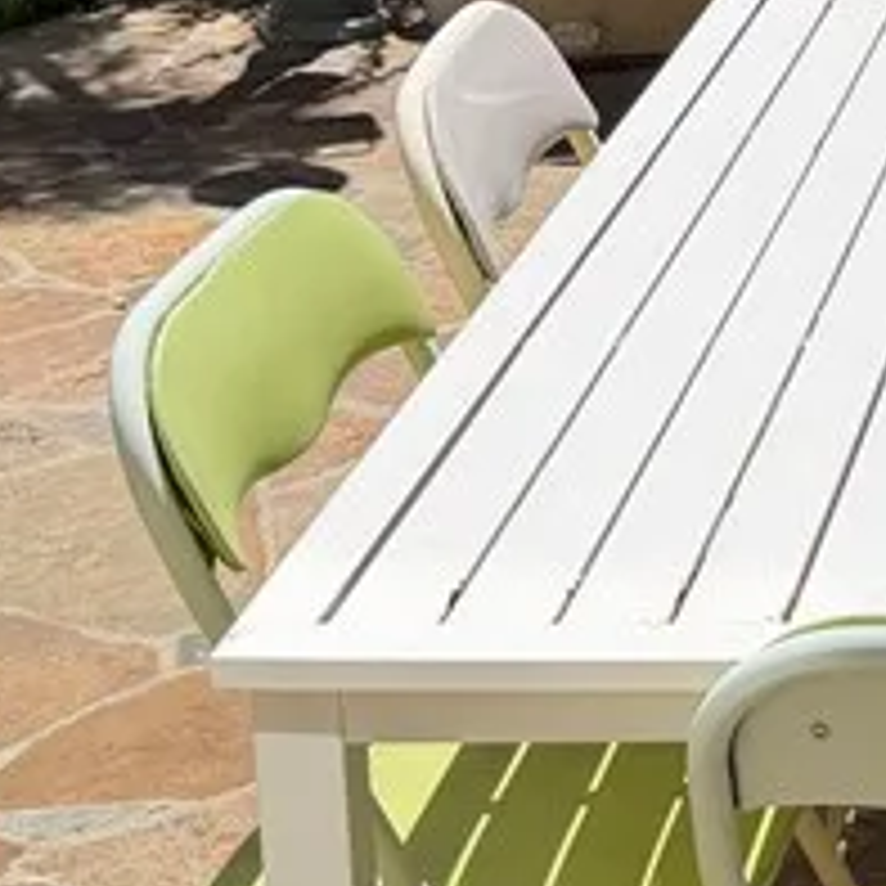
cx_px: 1336
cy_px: -157
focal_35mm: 110
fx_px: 3185
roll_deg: -0.2
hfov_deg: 14.7
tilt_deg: -13.9
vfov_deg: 15.3
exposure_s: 1/6173
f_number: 1.78
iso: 80
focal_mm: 6.76
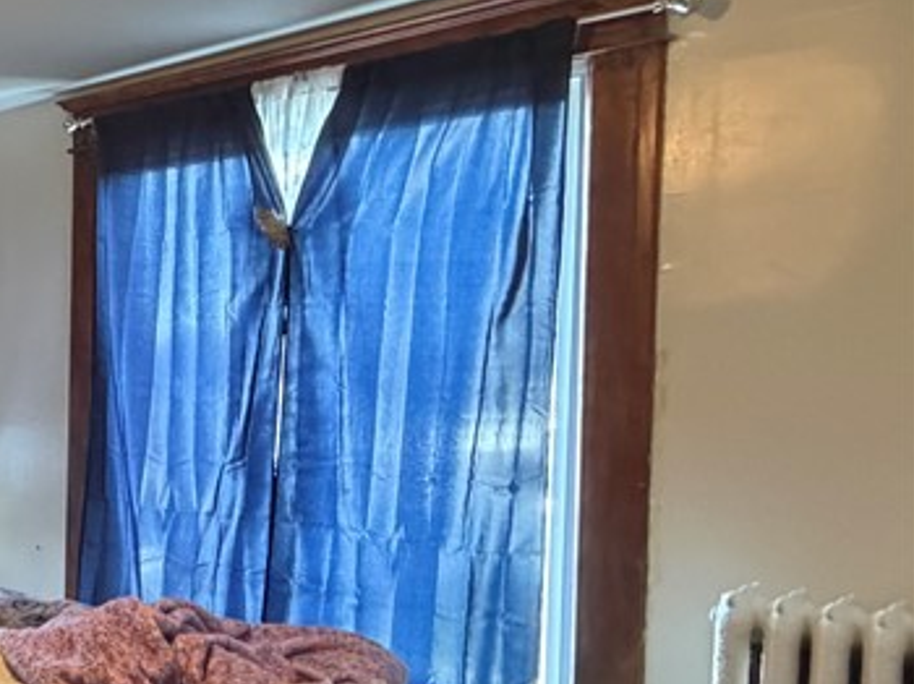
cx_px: -420
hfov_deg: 29.7
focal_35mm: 41
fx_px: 1082
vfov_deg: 35.0
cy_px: 418
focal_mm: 2.22
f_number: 2.2
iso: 640
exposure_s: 1/60
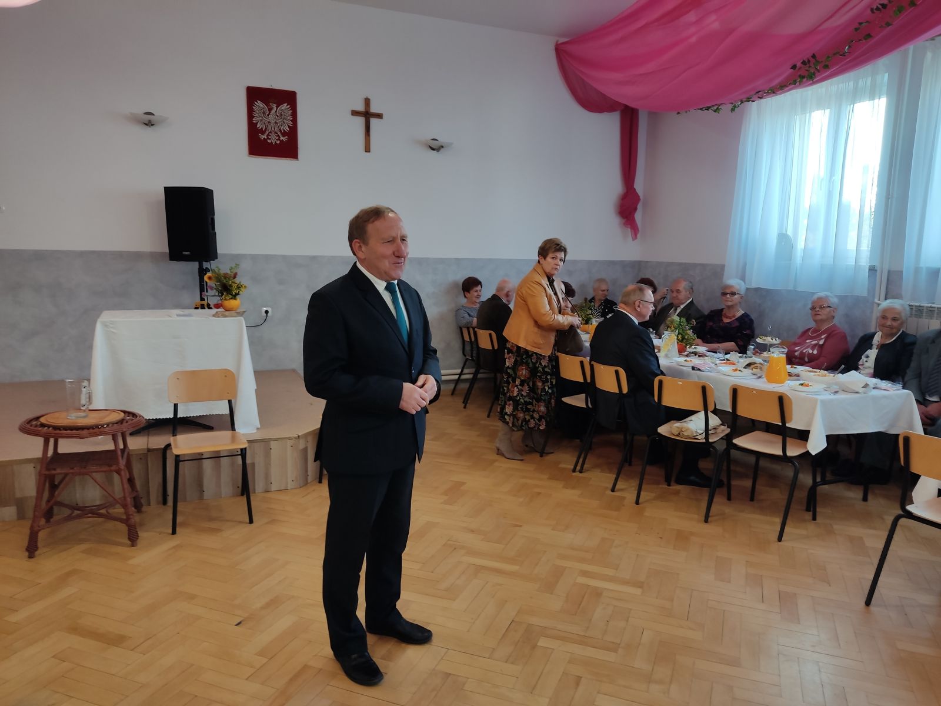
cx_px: 470
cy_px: 353
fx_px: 680
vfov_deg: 54.9
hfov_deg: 69.4
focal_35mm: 25
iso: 111
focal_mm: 4.71
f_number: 1.79
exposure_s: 1/50
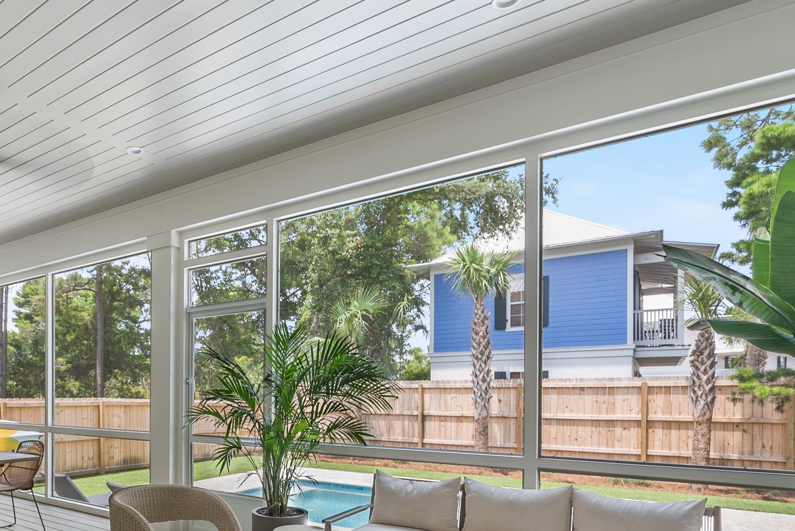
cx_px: 229
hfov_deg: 70.2
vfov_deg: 51.1
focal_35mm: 24
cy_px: 394
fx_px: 530
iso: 64
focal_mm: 12
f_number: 7.1
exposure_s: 1/4
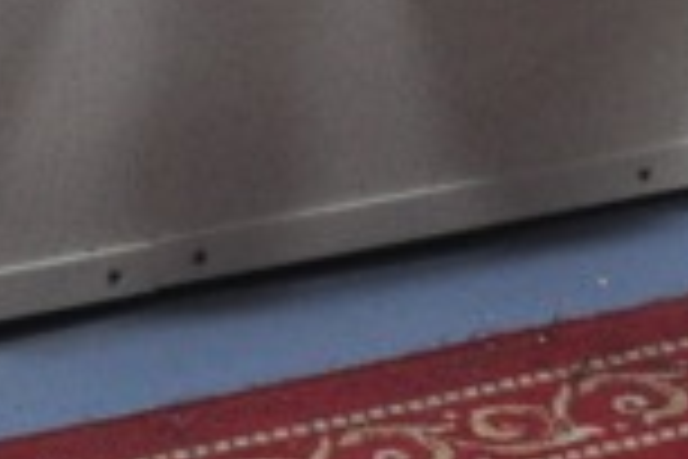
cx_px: -719
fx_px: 4051
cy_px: -826
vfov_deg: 6.1
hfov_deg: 9.1
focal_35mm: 212
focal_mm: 18
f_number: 3.5
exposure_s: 1/8
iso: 800
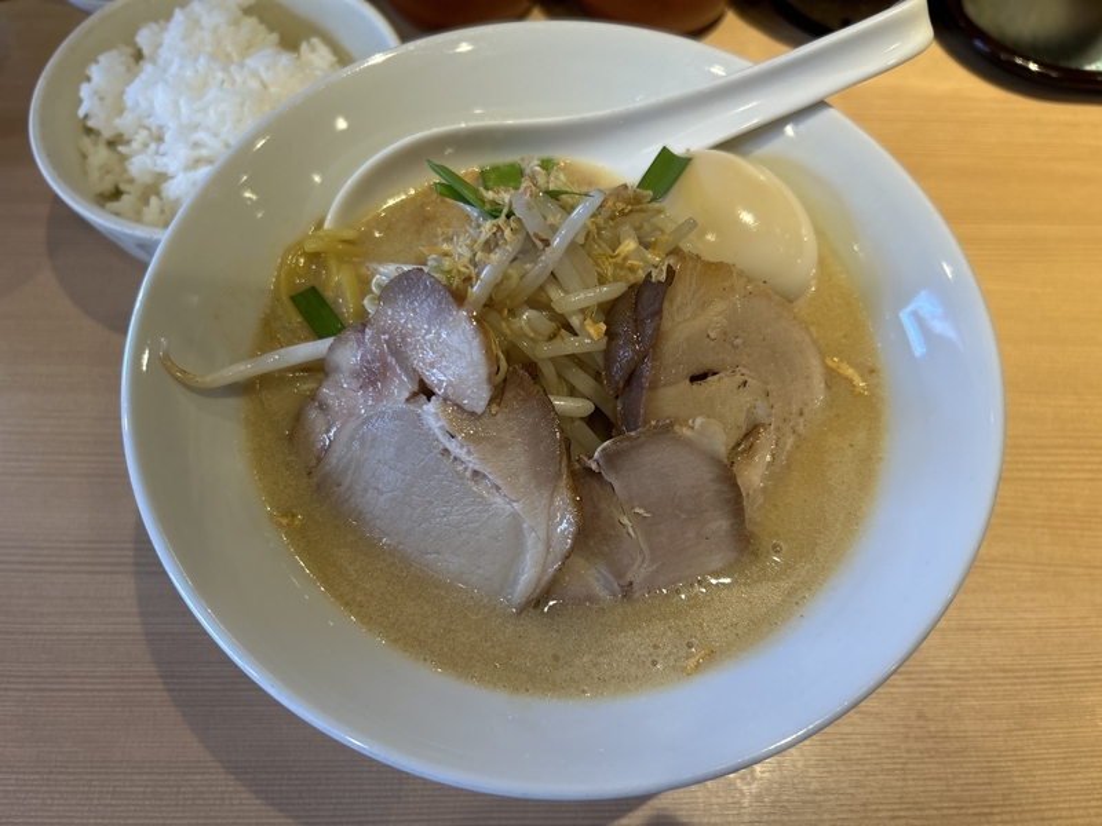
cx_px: 551
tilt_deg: -62.5
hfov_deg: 67.3
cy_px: 413
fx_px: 828
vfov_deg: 53.1
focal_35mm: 26
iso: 64
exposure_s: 1/100
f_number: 1.5
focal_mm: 5.7
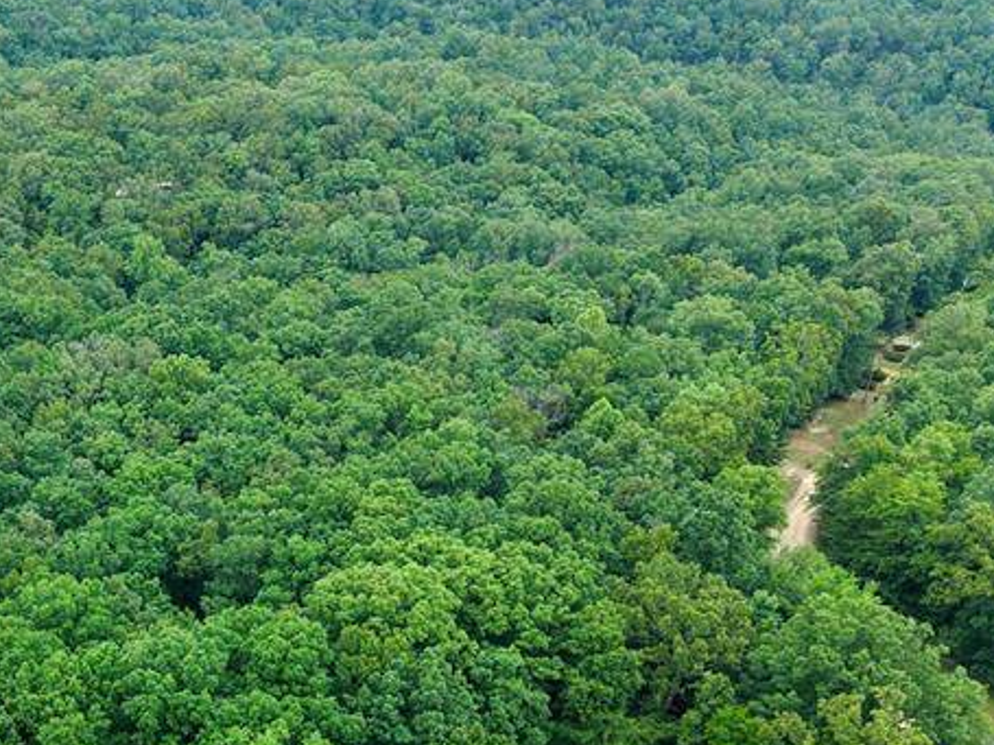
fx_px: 1550
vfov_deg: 25.2
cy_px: 804
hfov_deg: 33.8
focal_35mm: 54
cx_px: 116
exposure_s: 1/800
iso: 120
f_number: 1.8
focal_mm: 8.67
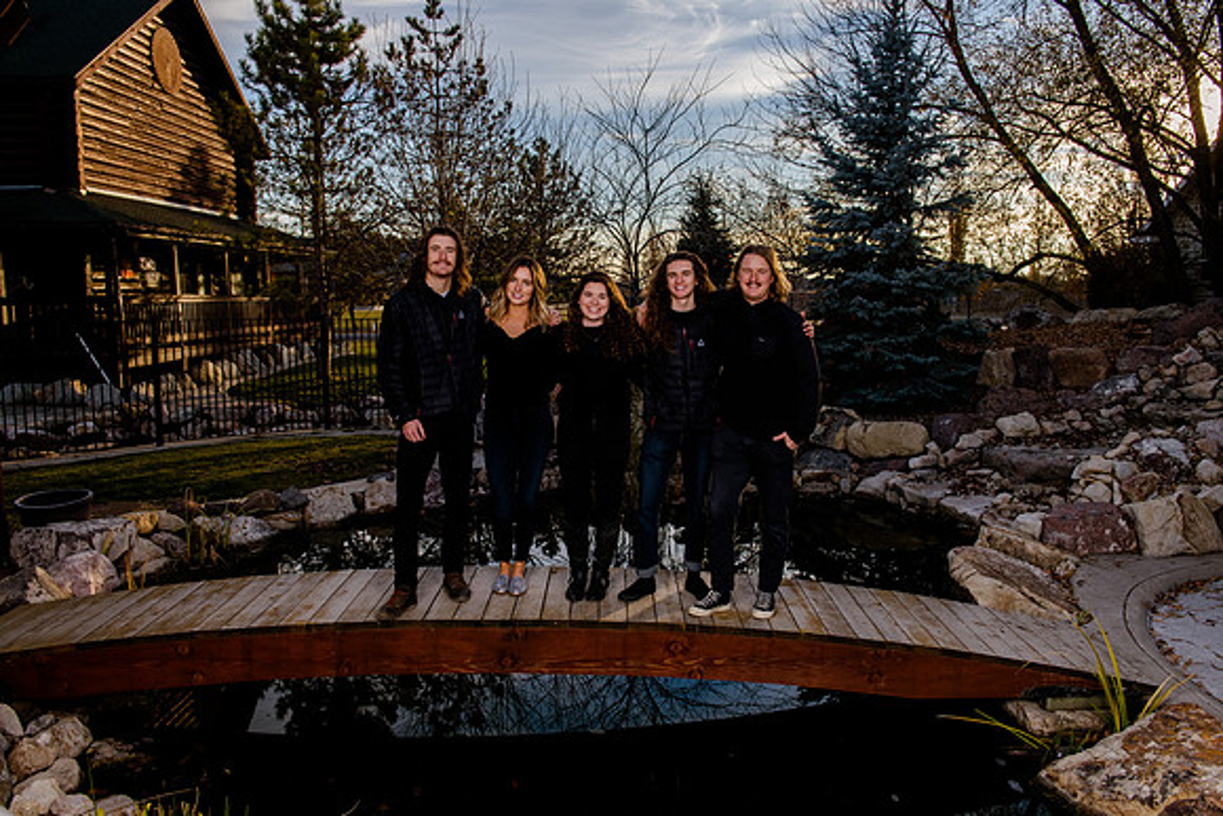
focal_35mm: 28
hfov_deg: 64.7
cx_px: 612
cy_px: 408
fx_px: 965
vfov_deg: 45.8
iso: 200
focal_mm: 28
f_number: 8
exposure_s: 1/160
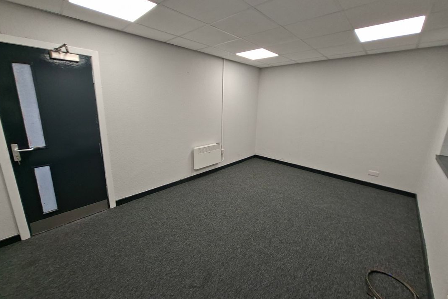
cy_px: 146
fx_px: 174
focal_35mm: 14
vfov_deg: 81.2
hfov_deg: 104.2
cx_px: 219
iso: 40
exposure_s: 1/50
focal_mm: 1.74
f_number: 2.2
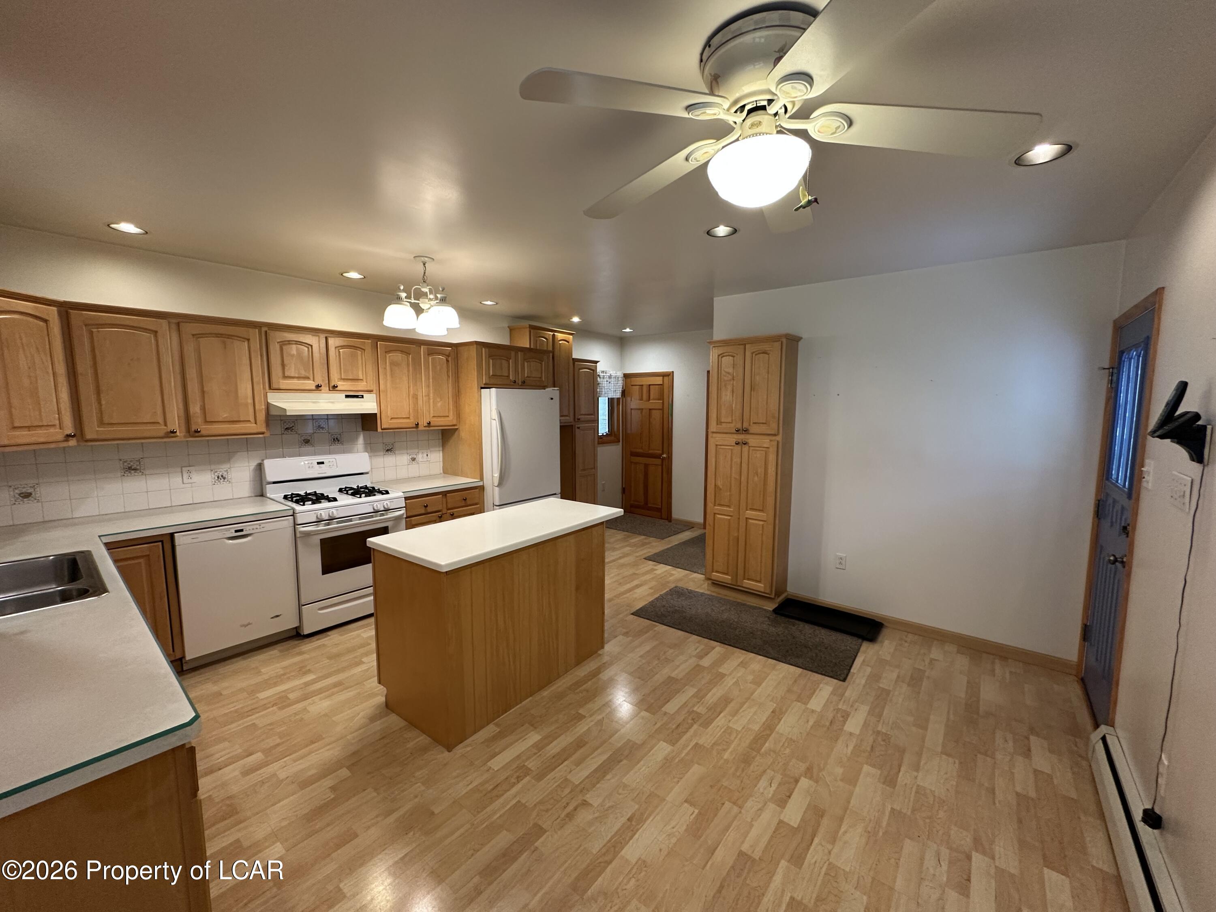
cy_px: 456
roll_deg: +0.0
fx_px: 492
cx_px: 608
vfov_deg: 85.7
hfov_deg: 102.1
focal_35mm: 14
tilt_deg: -5.6
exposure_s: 1/60
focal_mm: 2.22
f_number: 2.2
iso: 200
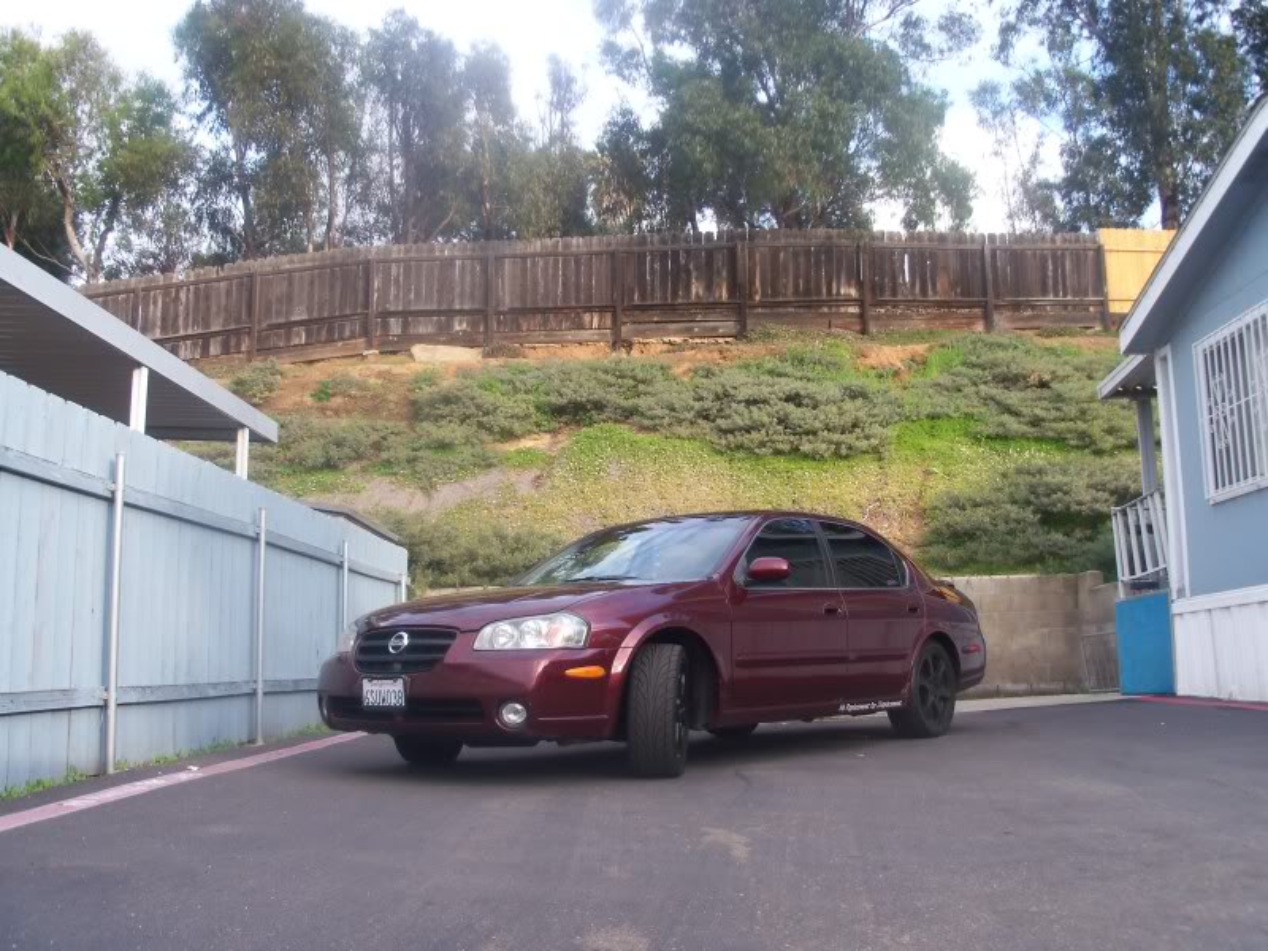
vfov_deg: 40.7
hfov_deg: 52.6
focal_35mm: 35
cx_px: 634
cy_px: 476
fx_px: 1282
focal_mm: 6.3
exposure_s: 1/160
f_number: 3
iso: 64
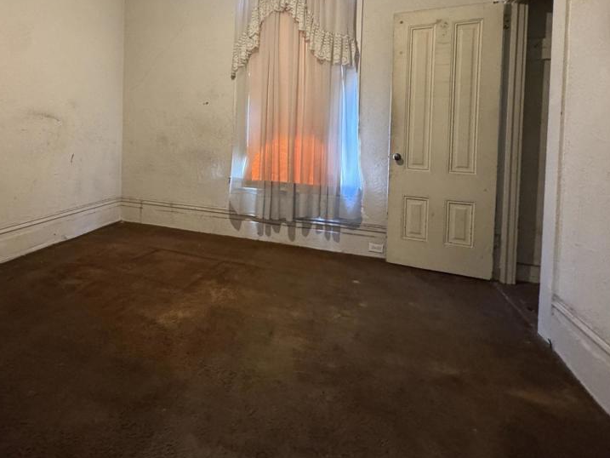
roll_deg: -1.5
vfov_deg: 63.7
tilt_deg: -2.3
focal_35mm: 20
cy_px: 140
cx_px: 225
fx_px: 352
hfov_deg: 80.1
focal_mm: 2.22
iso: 800
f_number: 2.2
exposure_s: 1/60
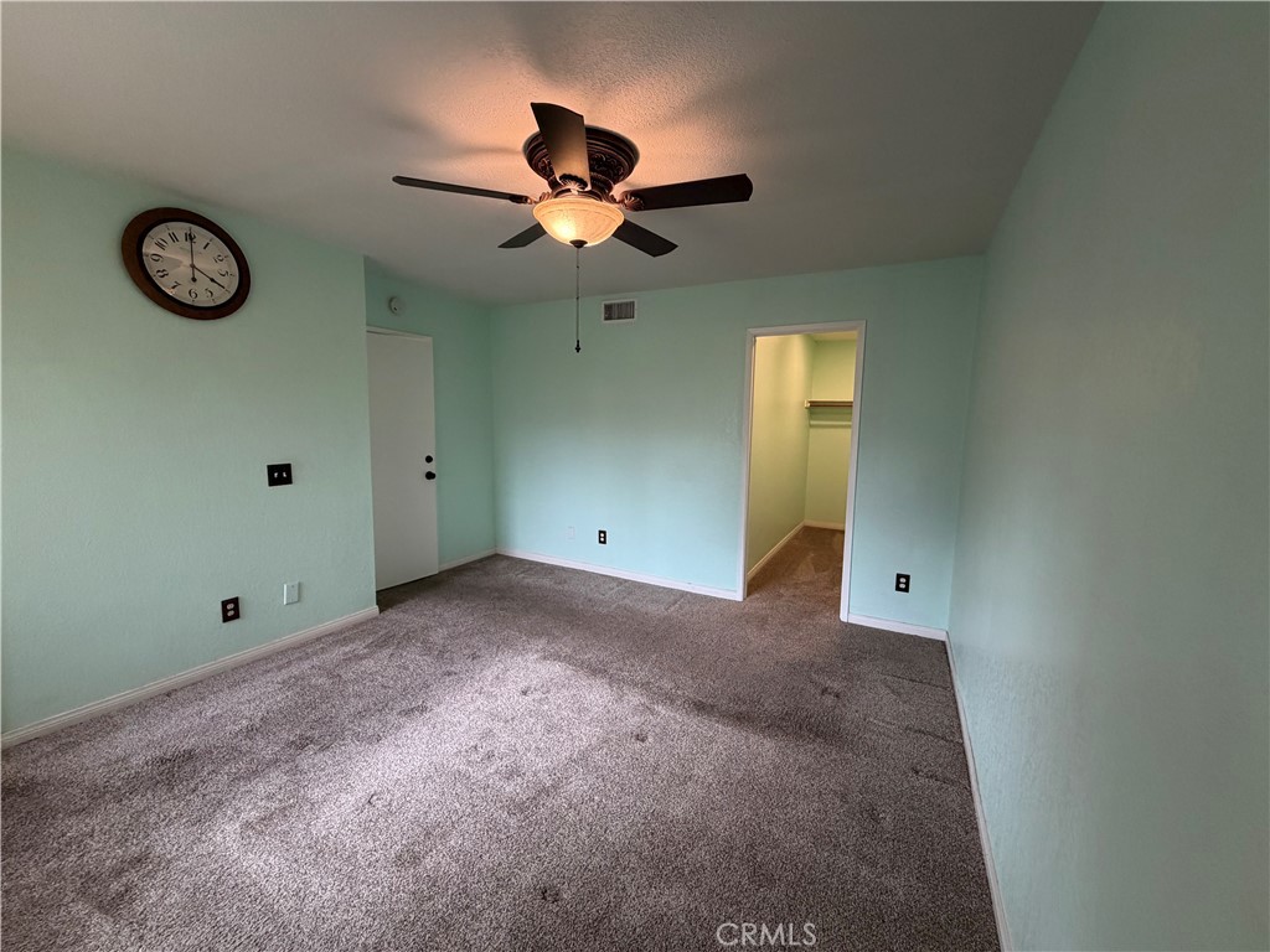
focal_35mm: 14
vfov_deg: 85.7
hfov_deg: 102.1
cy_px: 476
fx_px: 514
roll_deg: -0.6
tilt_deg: -7.1
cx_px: 635
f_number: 2.2
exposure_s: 1/120
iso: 320
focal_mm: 2.22
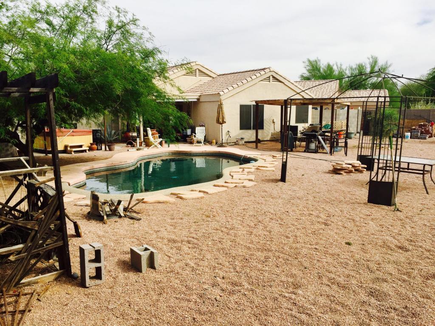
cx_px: 218
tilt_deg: -7.7
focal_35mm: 29
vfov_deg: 48.2
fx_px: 364
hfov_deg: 61.7
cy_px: 163
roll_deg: +0.6
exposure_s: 1/2326
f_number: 2.2
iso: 32
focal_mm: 4.15
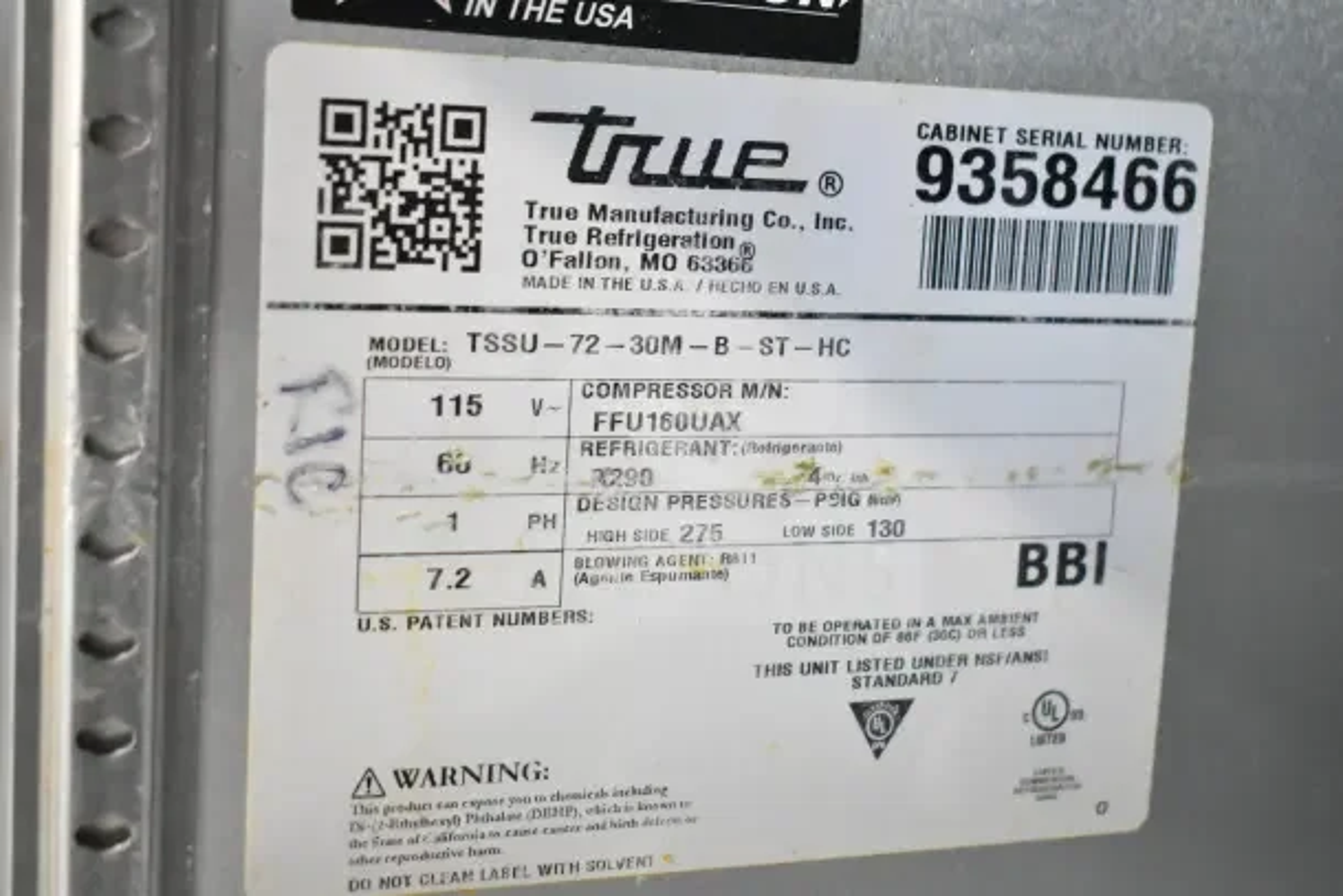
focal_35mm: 54
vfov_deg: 25.1
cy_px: 448
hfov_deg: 36.9
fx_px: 2015
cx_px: 672
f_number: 4.8
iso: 10000
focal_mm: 36
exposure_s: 1/60
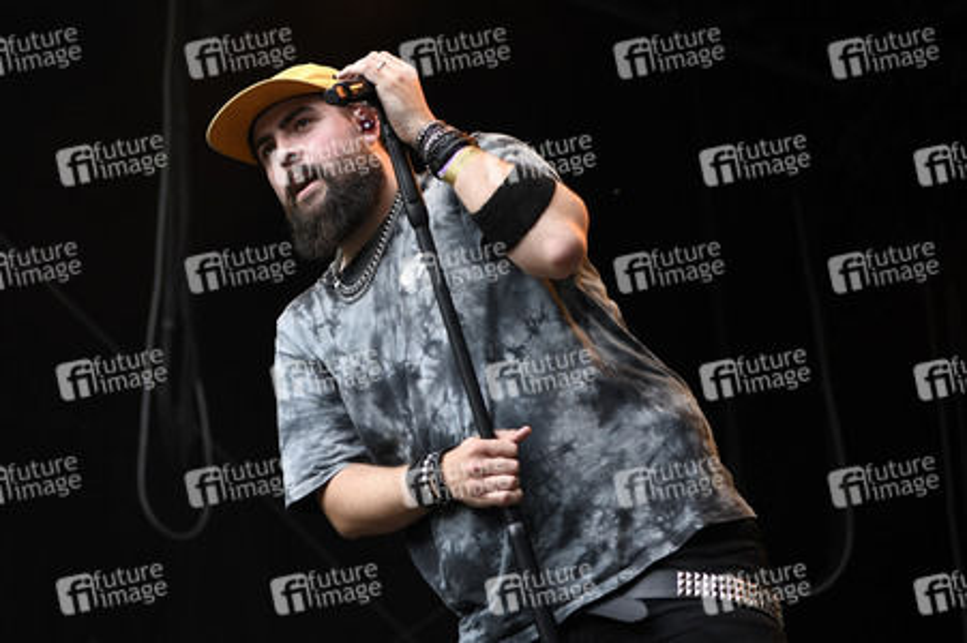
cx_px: 484
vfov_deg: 19.4
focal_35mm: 70
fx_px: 1879
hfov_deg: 28.9
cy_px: 322
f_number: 3.5
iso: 800
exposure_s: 1/640
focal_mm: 70
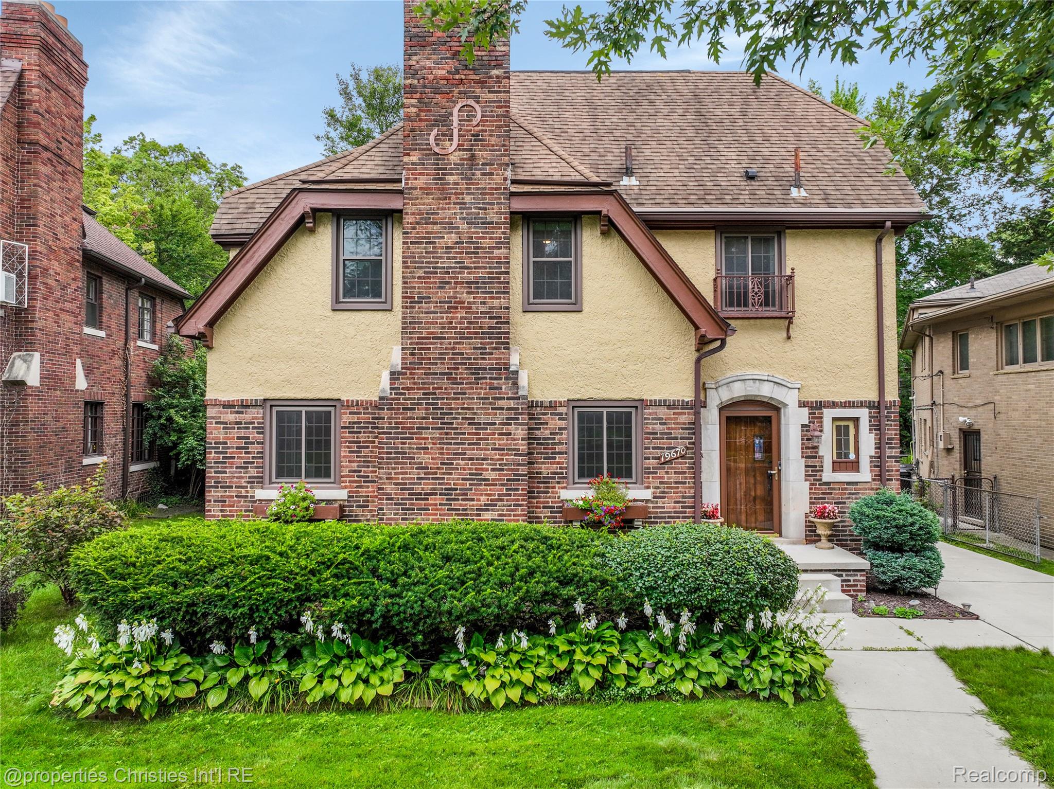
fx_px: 730
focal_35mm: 24
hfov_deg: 71.6
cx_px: 527
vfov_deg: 56.8
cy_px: 394
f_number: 2.8
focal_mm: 12.29
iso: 150
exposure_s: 1/30
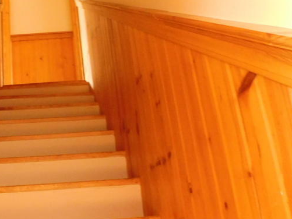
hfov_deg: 38.9
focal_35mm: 47
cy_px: 123
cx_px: 58
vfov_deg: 30.9
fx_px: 397
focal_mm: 4
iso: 800
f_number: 3
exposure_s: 1/20
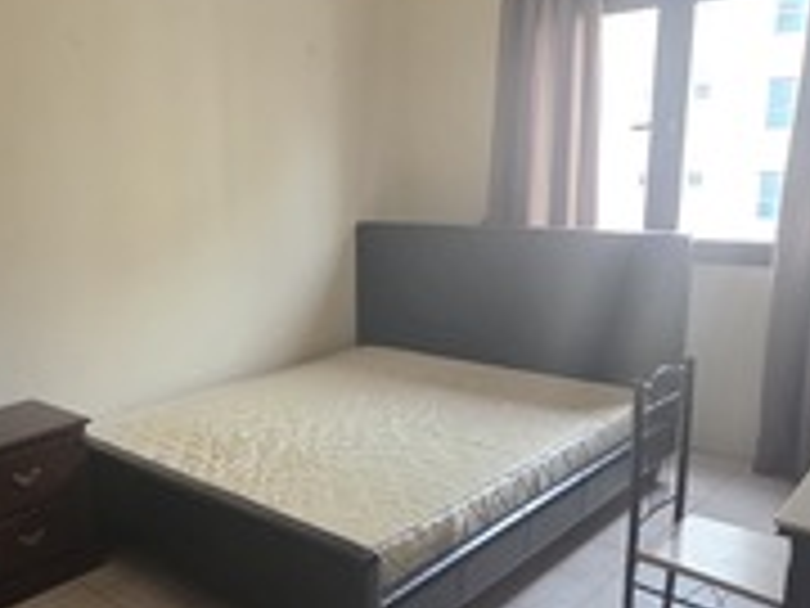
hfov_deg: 52.3
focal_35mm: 33
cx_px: 178
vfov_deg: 42.9
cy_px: 345
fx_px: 772
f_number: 1.9
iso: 320
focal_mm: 2.2
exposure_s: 1/100
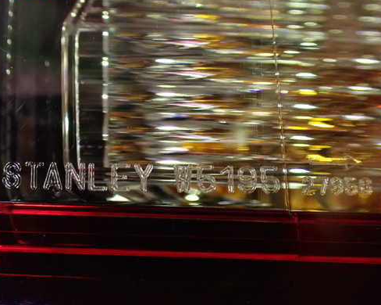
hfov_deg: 50.1
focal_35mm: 36
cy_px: 156
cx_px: 161
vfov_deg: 41.1
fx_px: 406
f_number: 2.3
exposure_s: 1/30
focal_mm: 5.4
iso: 1250
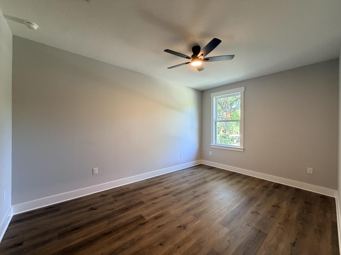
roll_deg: -0.1
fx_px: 138
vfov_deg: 85.7
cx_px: 170
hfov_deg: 102.1
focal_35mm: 14
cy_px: 128
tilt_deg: -0.1
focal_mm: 2.22
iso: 320
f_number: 2.2
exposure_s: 1/60
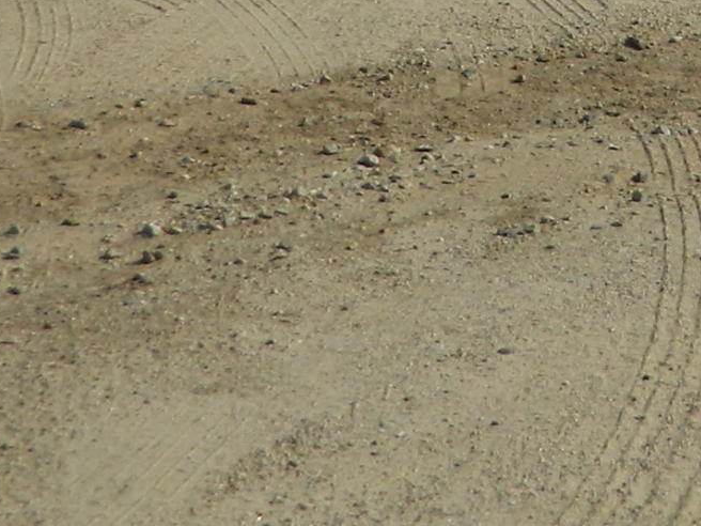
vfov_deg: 8.6
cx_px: 971
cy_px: -666
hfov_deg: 11.9
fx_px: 3240
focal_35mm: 160
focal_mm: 6.2
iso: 80
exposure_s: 1/250
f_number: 9.4
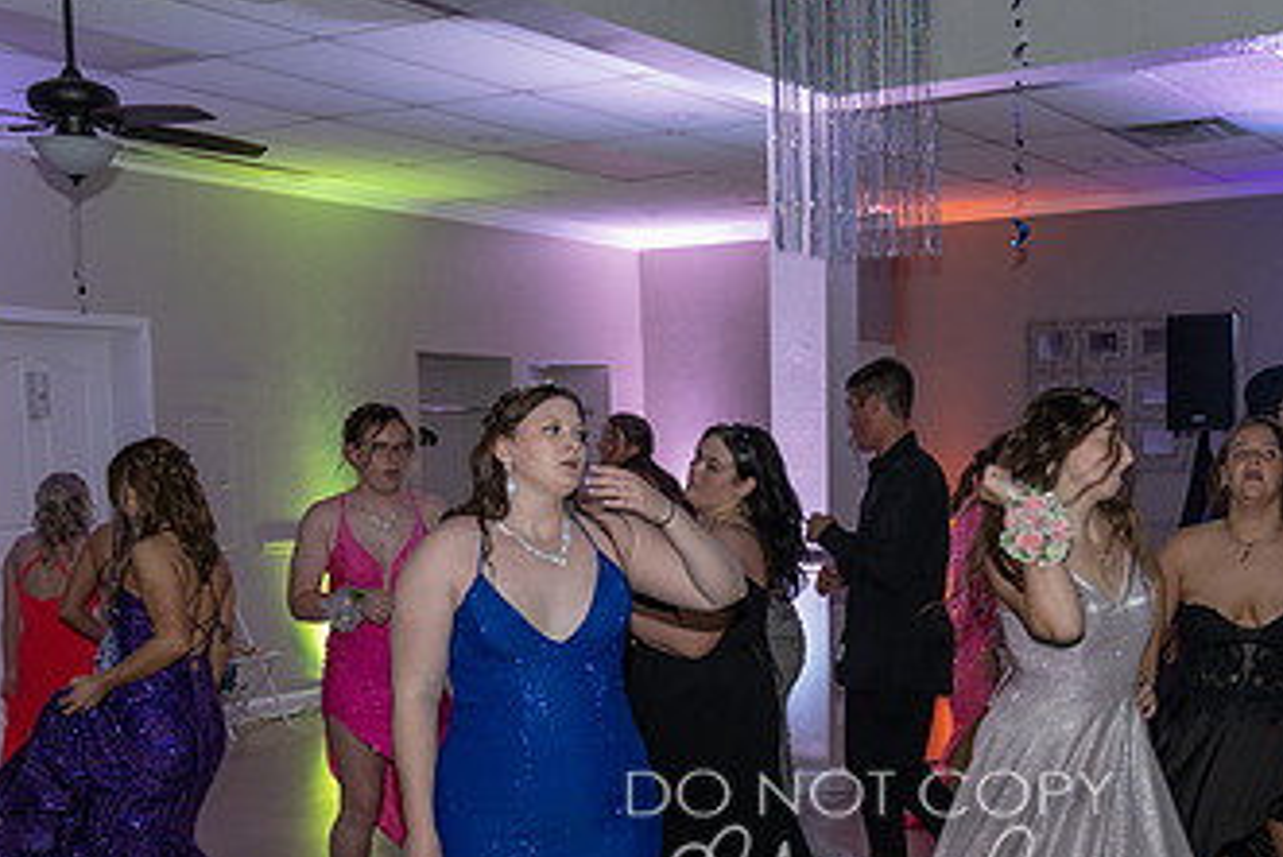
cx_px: 764
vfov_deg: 27.2
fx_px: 1747
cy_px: 638
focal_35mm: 49
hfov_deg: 40.2
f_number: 2.8
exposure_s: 1/200
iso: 1250
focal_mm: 28
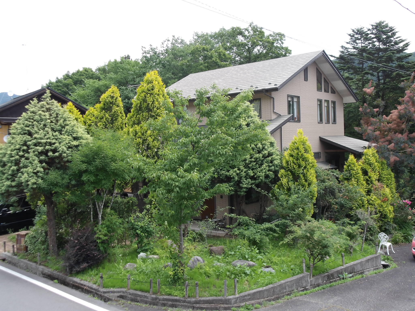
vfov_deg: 41.8
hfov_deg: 54.0
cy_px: 156
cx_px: 208
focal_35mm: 34
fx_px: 408
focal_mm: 6.1
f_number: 3.3
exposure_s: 1/436
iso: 100
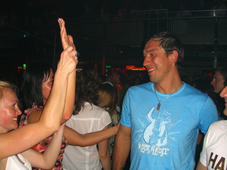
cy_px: 85
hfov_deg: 49.0
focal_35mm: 38
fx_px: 249
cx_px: 114
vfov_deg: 37.7
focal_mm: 7.9
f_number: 2.8
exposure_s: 1/60
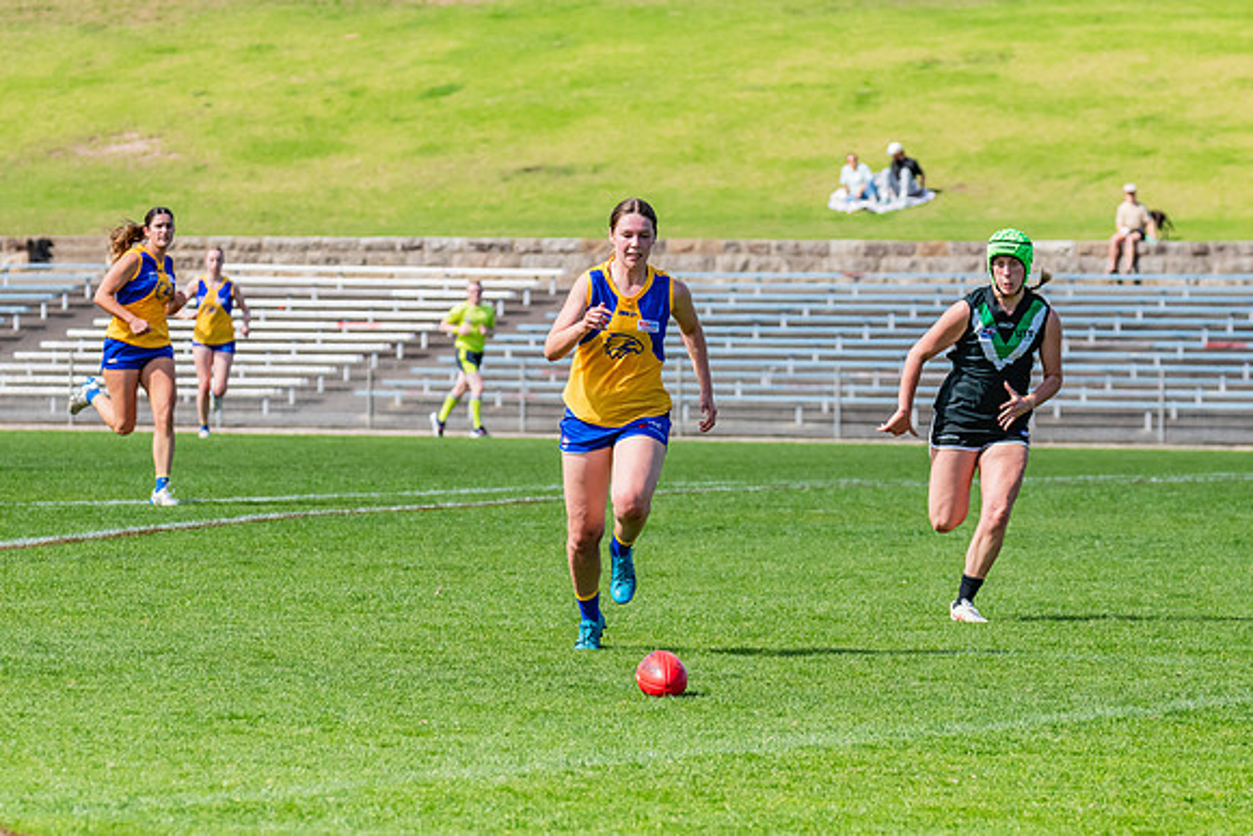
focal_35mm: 271
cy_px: 426
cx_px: 659
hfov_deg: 7.6
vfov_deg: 5.1
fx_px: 9420
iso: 800
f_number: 8
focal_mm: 210
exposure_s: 1/1600
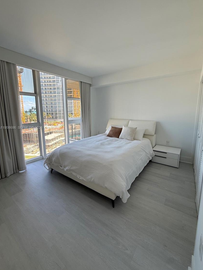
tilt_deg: -6.6
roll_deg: +0.7
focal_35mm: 15
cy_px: 128
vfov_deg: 98.1
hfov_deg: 81.7
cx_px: 107
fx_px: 117
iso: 64
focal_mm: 2.22
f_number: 2.2
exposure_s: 1/124
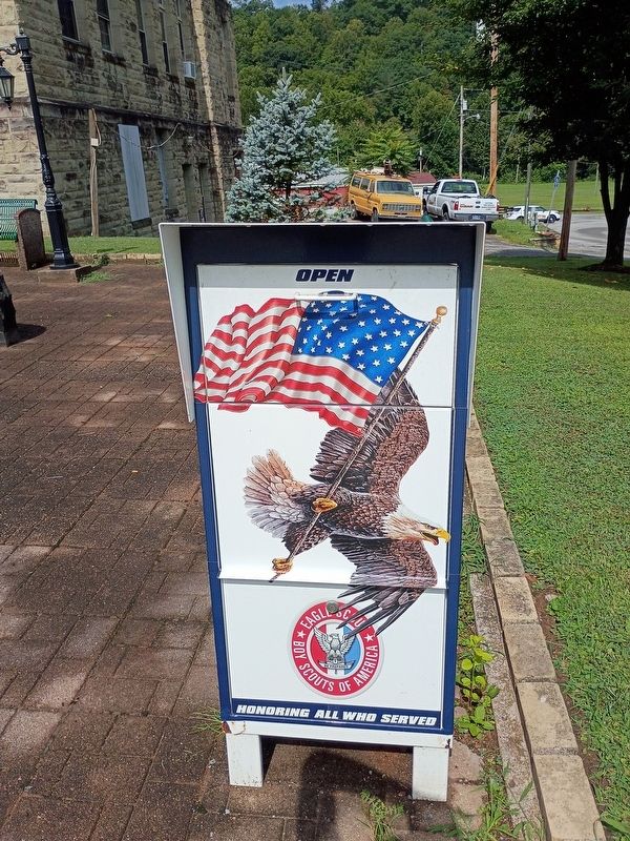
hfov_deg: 48.2
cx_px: 315
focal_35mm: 29
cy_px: 420
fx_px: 704
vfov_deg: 61.7
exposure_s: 1/2451
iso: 106
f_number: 1.8
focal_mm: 4.27
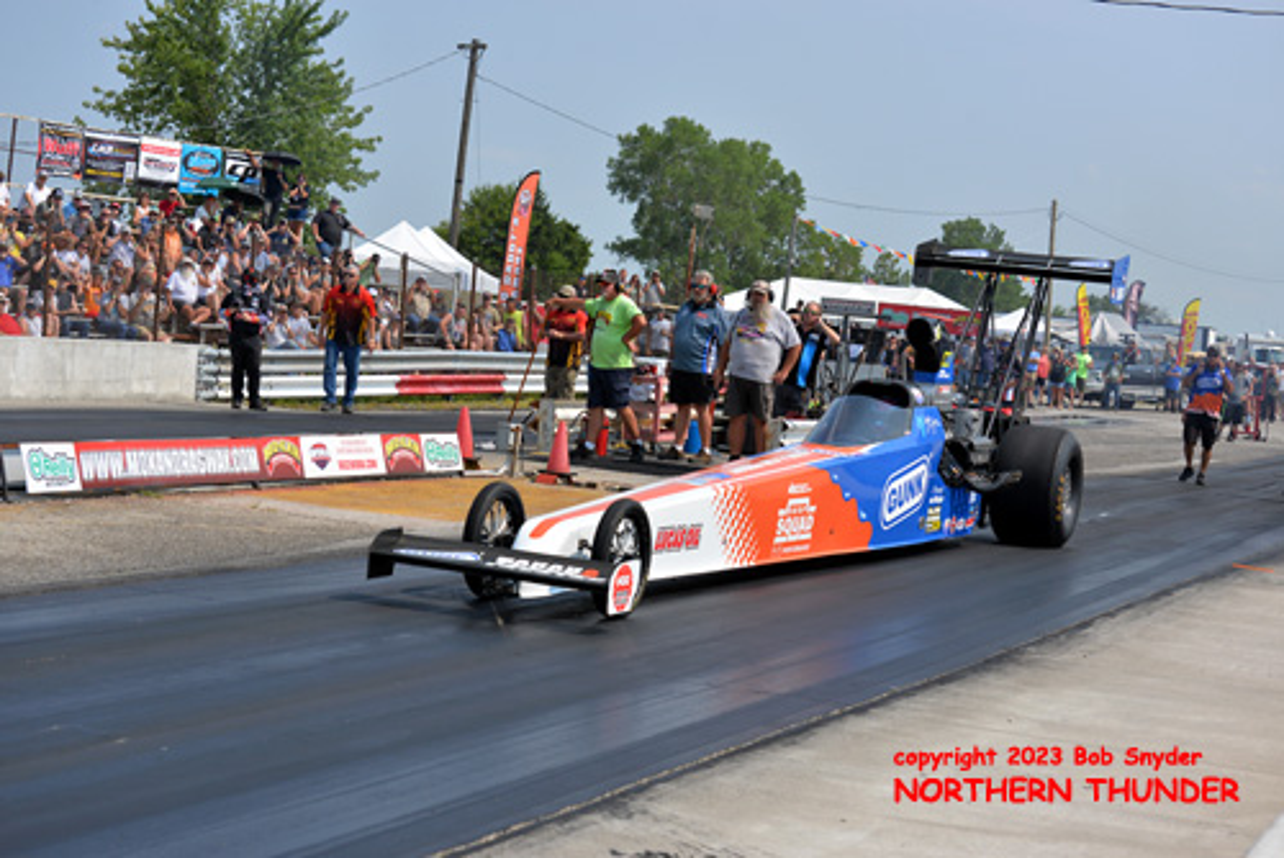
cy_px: 429
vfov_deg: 19.5
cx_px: 642
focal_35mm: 70
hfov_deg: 28.8
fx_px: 2498
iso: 400
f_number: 7.1
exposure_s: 1/1600
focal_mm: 70
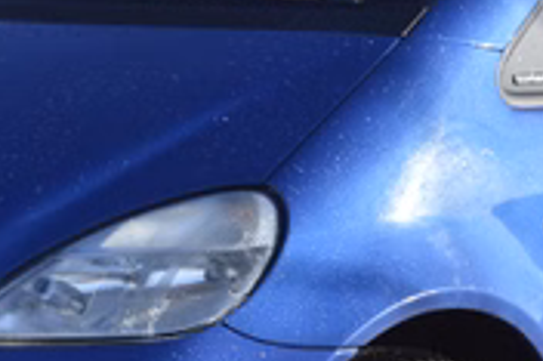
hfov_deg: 9.4
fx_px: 3285
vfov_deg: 6.3
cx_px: 278
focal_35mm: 218
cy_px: 225
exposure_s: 1/200
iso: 100
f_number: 7.1
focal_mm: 40
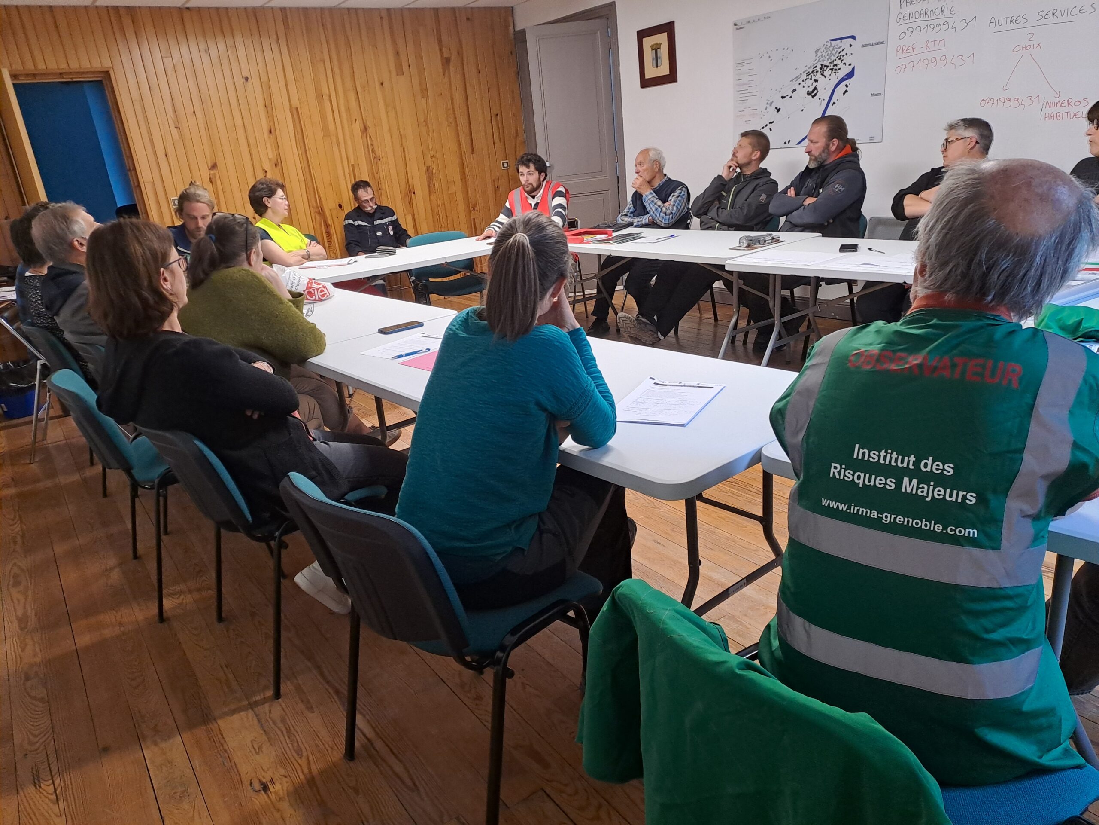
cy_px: 412
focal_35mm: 25
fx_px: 794
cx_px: 550
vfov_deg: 54.9
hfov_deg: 69.4
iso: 200
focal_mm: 4.65
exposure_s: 1/50
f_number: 1.8
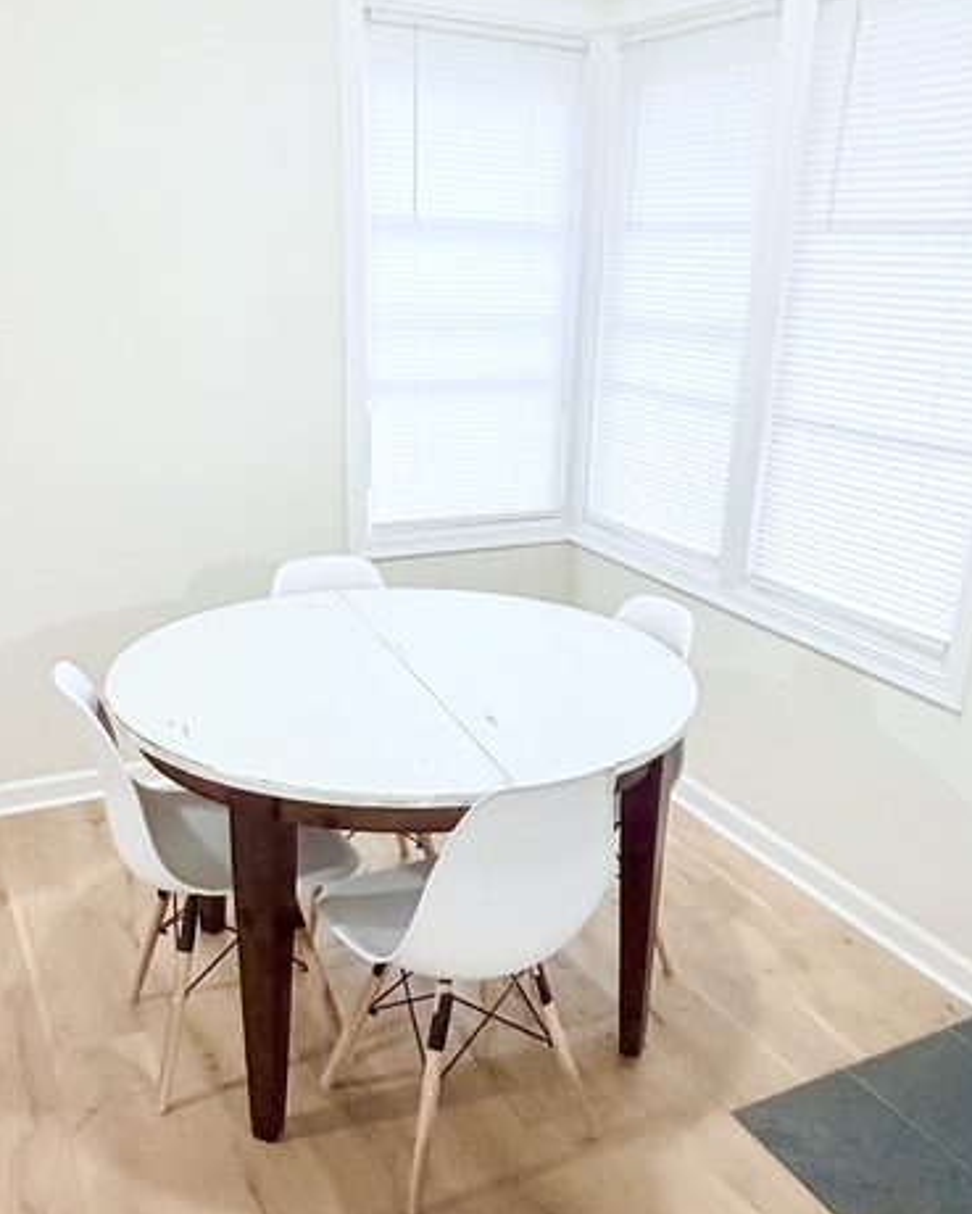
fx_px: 1150
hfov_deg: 45.8
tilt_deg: -22.3
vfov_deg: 55.3
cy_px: 727
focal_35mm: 32
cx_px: 511
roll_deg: -3.0
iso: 500
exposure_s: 1/60
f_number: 2.2
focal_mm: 2.22
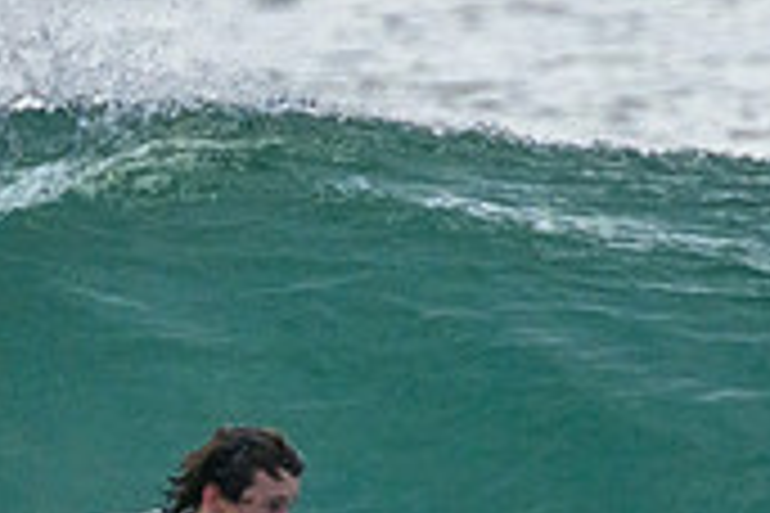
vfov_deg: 0.5
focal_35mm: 2710
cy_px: 560
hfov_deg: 0.8
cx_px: 284
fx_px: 57959
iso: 5600
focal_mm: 800
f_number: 11
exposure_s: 1/2000
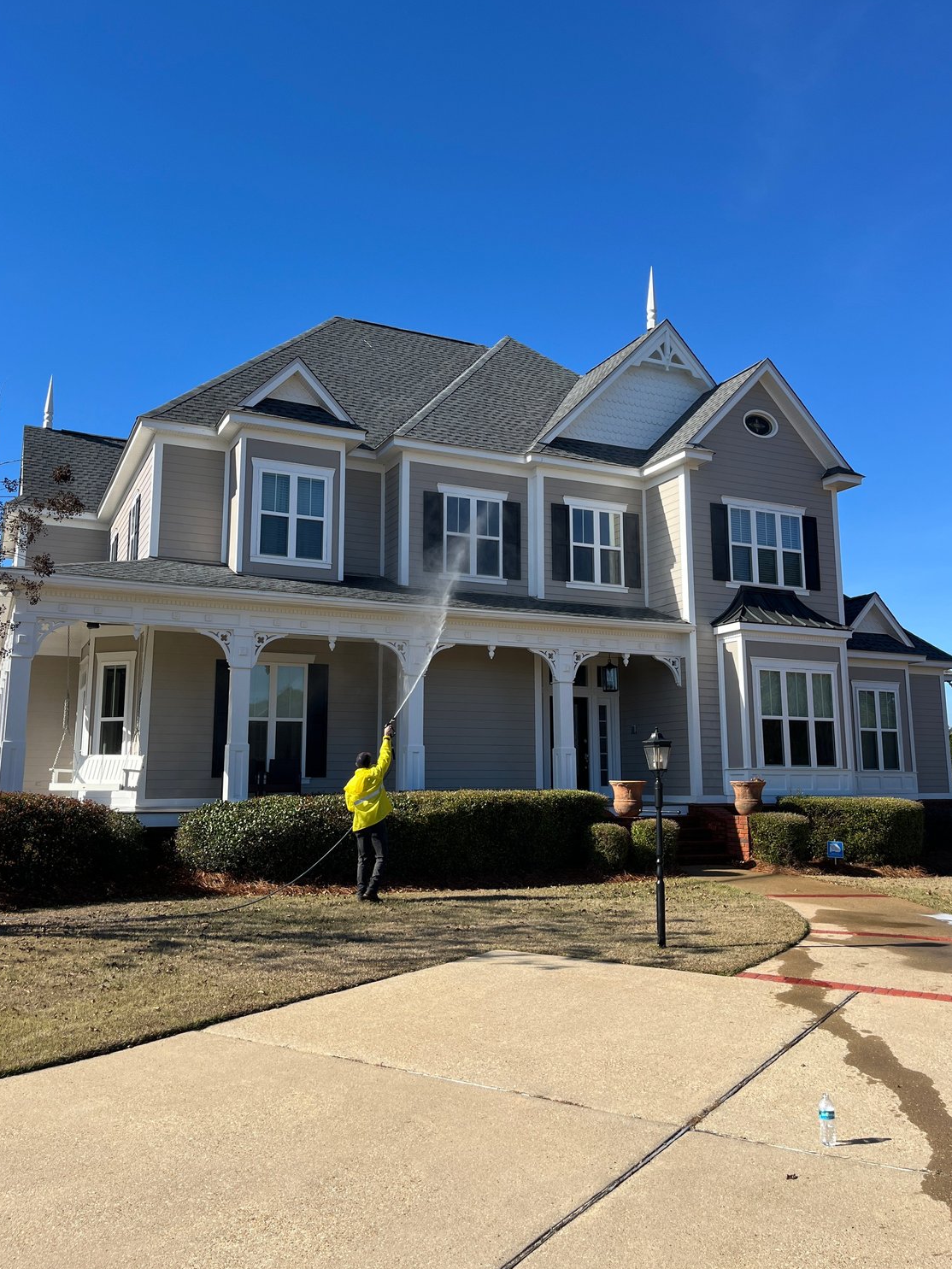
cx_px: 478
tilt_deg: +10.0
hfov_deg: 49.8
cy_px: 593
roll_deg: -0.5
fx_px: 1027
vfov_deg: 63.4
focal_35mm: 28
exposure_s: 1/2358
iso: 50
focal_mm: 5.1
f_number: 1.6
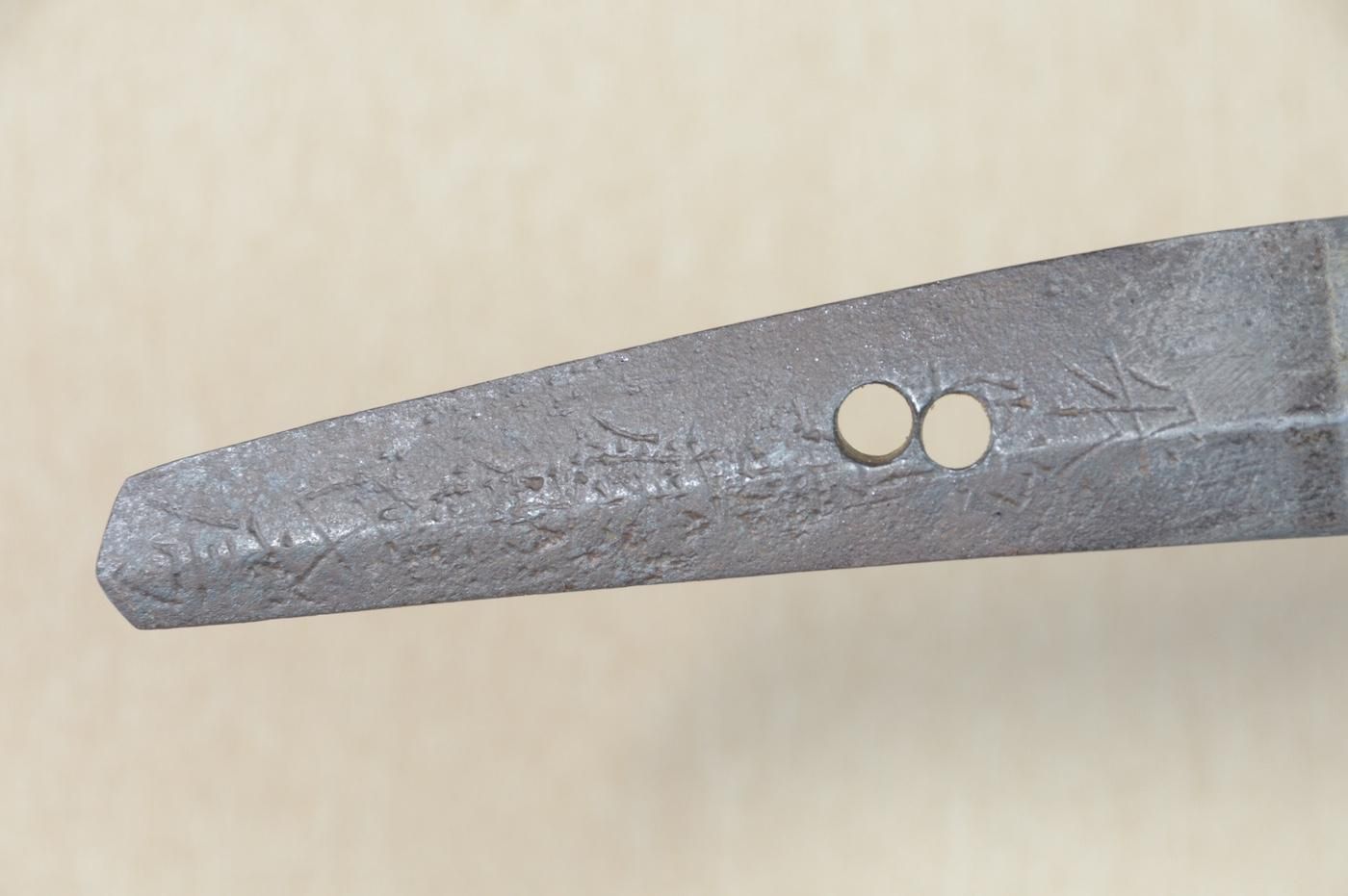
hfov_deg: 11.0
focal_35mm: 188
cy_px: 448
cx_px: 674
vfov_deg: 7.3
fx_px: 7015
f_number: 11
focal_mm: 125
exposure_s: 1/2
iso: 400
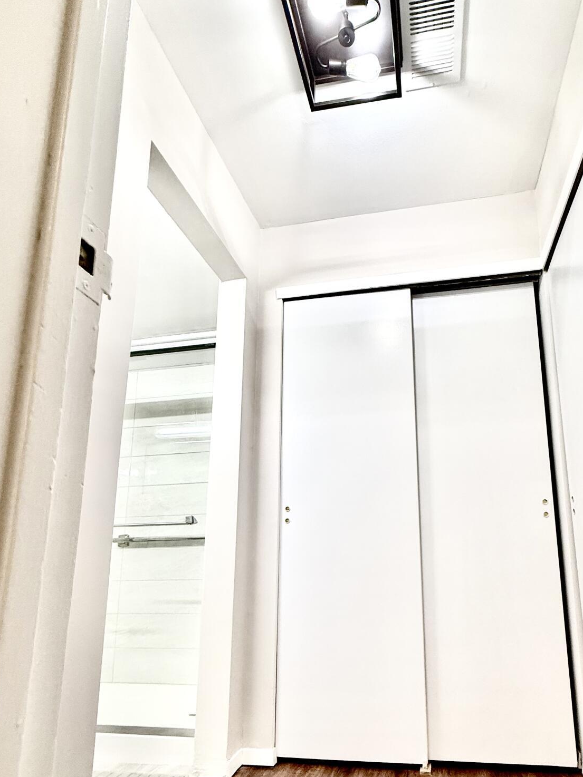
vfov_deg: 82.7
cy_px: 497
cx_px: 372
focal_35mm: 19
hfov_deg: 67.4
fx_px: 427
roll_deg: +0.3
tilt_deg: +10.1
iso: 160
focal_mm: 2.22
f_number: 2.2
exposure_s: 1/120
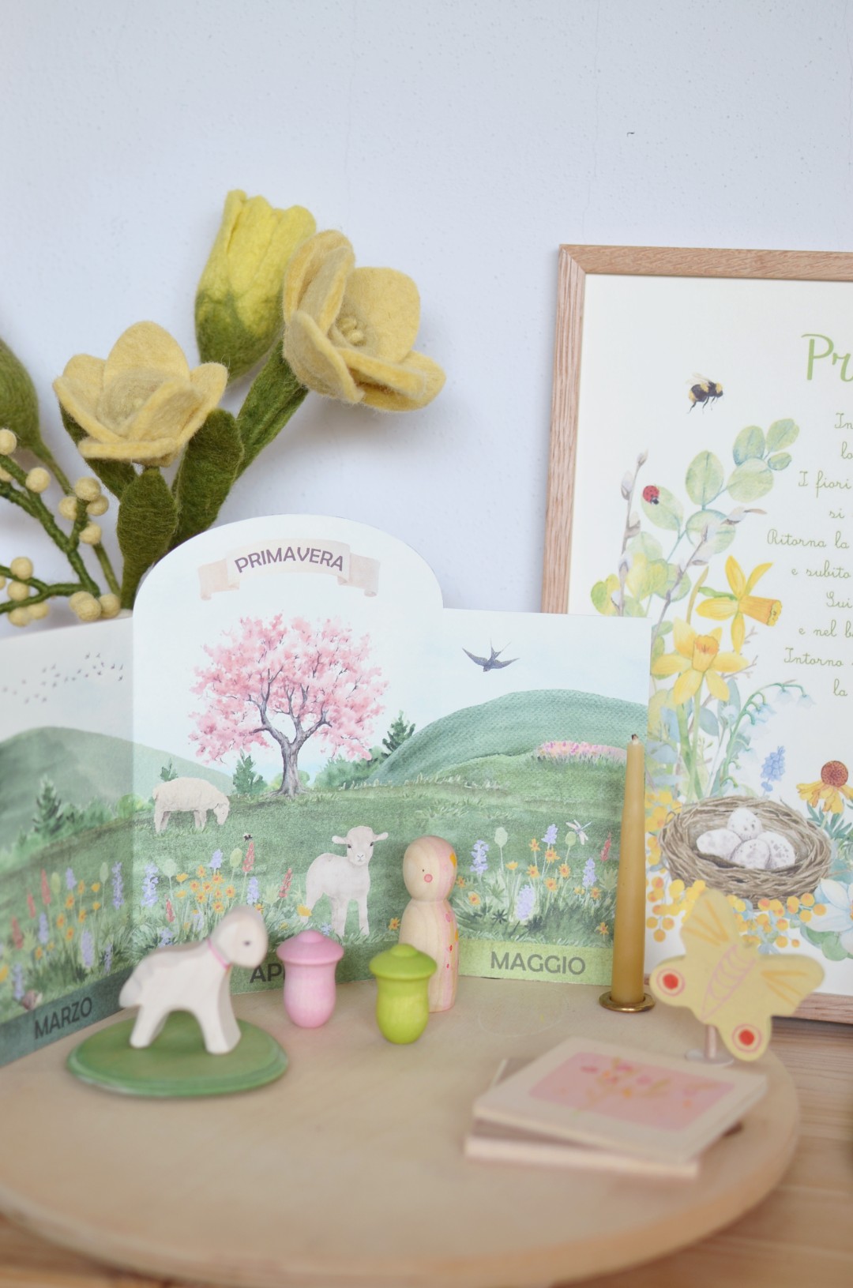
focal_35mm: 52
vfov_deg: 37.9
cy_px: 644
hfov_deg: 25.6
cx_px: 426
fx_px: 1875
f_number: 1.8
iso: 110
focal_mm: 35
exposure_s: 1/100
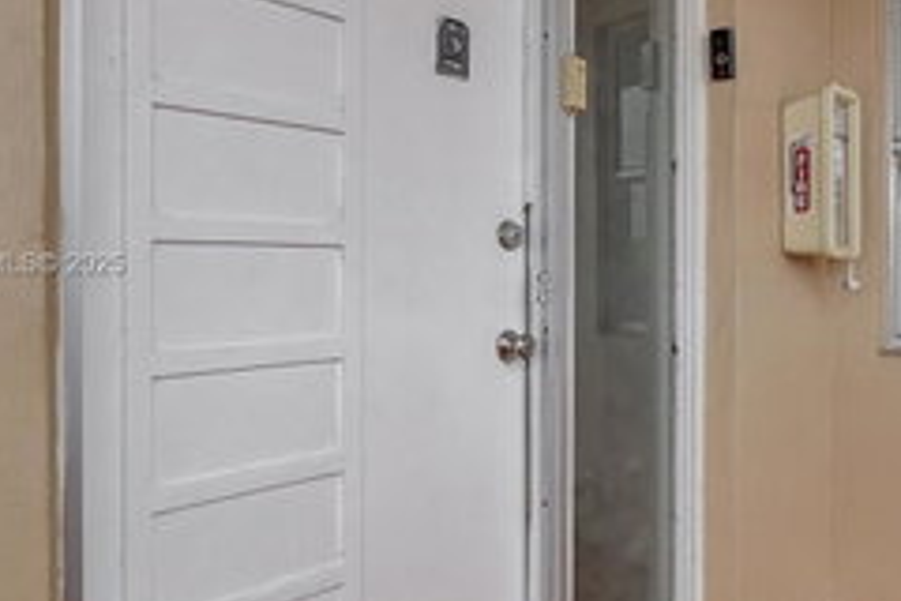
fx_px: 826
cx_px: 674
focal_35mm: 33
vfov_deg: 39.9
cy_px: 267
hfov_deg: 54.6
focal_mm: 16.5
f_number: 14
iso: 640
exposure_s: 1/250
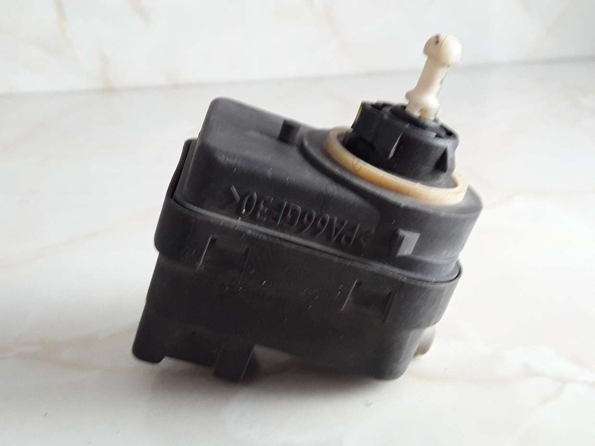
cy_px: 223
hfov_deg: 63.5
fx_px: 481
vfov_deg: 49.7
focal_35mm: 28
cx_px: 298
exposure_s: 1/20
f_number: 1.9
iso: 160
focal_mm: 3.7
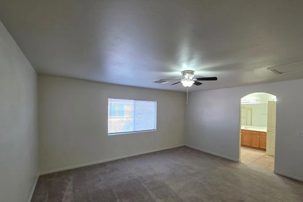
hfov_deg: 100.2
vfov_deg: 77.0
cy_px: 114
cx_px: 162
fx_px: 126
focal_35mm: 15
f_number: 1.9
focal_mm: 2.2
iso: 160
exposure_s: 1/60
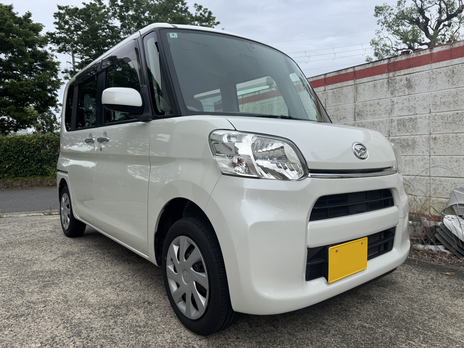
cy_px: 174
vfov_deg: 56.8
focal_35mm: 24
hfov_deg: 71.6
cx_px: 232
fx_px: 322
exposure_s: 1/2710
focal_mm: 6.76
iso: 80
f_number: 1.78
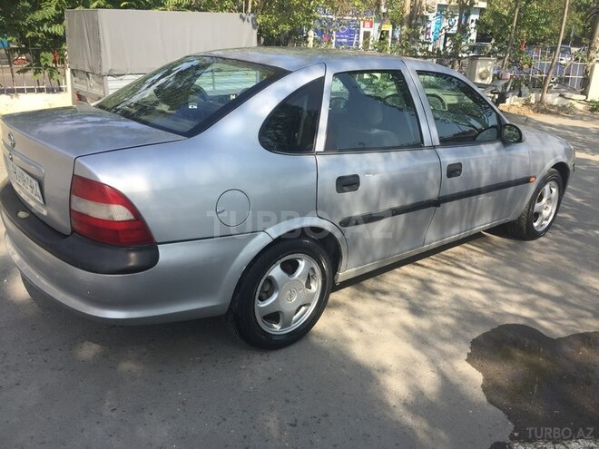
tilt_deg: -20.4
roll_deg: -3.8
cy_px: 224
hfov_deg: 61.7
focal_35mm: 29
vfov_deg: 48.2
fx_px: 502
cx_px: 300
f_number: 2.2
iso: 32
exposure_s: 1/1041
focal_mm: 4.15
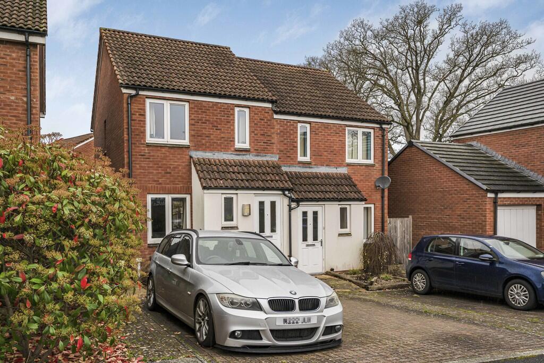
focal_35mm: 29
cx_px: 272
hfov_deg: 63.7
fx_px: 438
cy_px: 182
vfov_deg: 45.0
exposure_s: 1/250
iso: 200
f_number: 8
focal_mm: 29
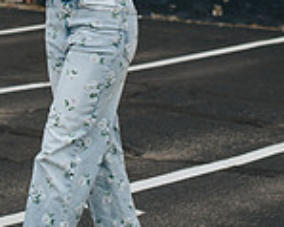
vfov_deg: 10.7
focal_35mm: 142
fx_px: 1193
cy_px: -55
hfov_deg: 13.5
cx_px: 79
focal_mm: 50
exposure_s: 1/640
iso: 220
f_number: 3.2
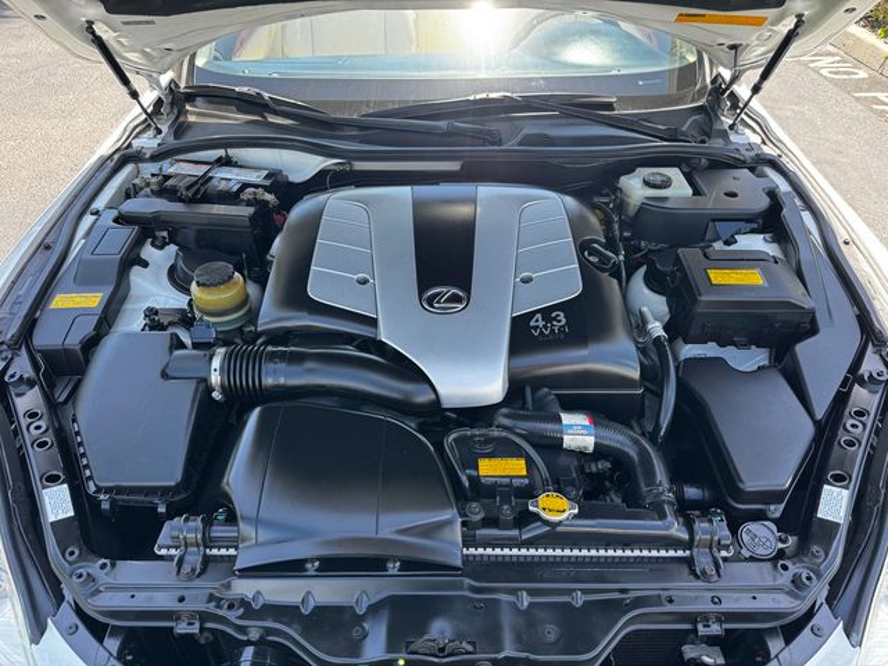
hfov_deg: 71.6
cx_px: 444
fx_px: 616
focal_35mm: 24
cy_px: 333
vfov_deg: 56.8
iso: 80
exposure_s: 1/213
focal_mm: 6.76
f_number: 1.78
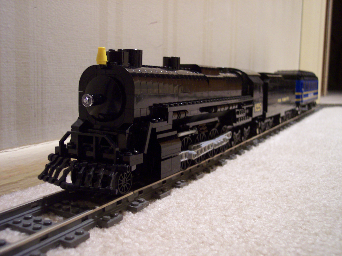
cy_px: 128
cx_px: 171
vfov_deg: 37.7
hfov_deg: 49.0
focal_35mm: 38
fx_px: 375
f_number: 2.8
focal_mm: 8
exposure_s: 1/8
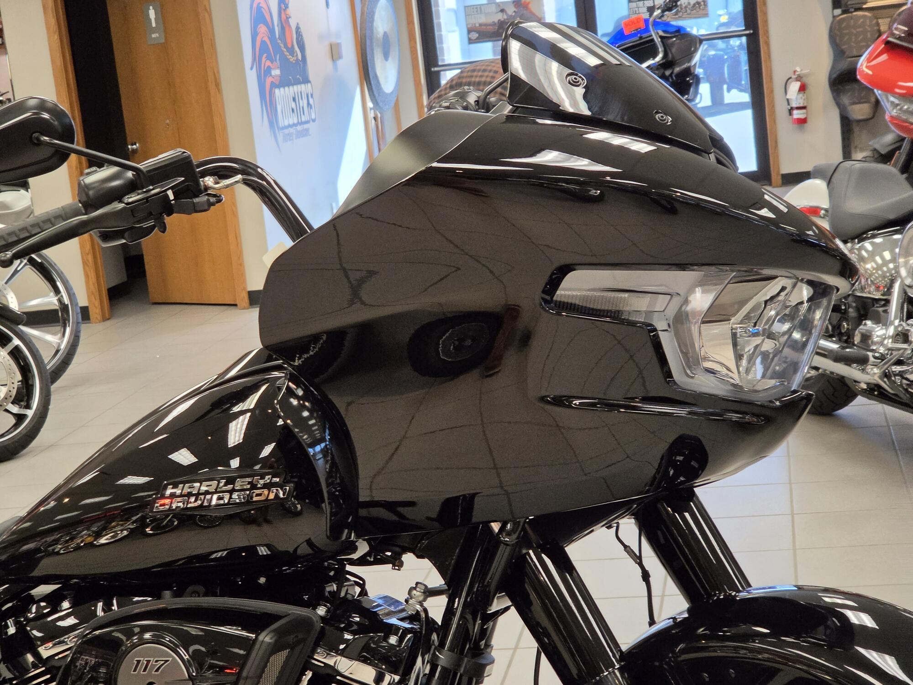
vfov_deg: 21.3
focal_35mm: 69
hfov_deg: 28.2
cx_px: 456
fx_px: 1820
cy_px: 342
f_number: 2.4
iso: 320
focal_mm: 7
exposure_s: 1/120
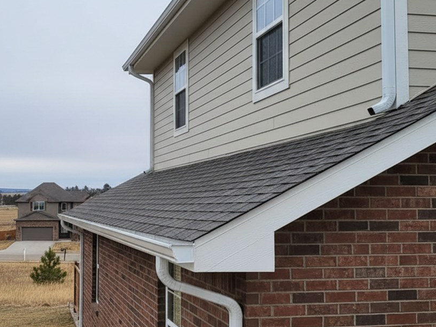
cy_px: 175
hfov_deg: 53.4
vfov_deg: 41.8
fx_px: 428
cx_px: 166
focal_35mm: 34
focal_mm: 6.4
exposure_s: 1/1009
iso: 629
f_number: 1.8
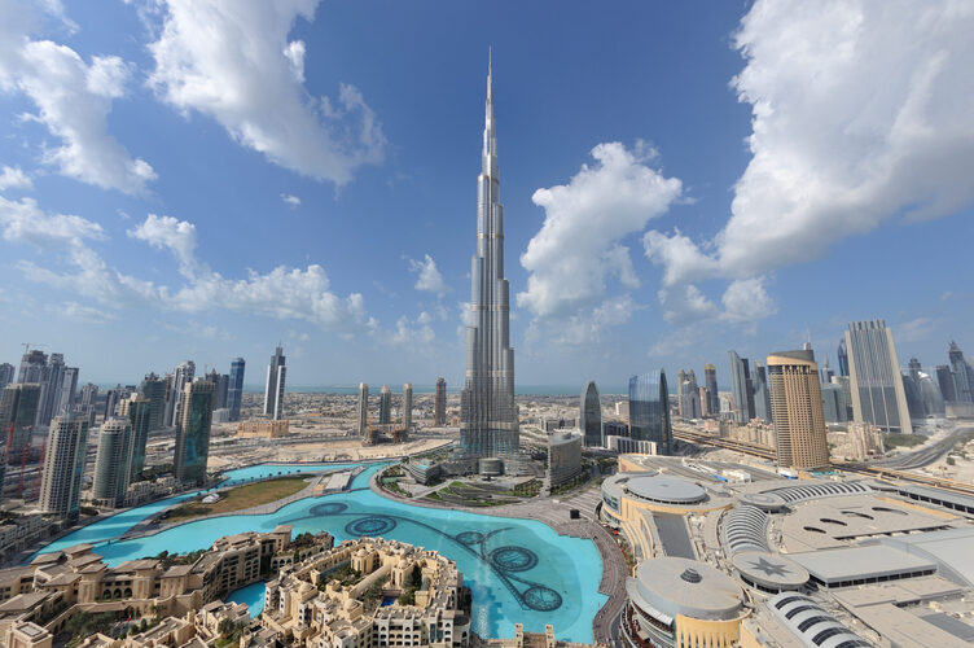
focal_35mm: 16
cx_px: 487
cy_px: 324
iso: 200
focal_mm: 16
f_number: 9.5
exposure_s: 1/1000
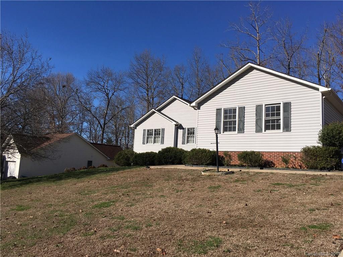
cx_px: 172
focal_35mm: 29
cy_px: 128
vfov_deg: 48.2
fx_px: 287
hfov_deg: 61.7
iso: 25
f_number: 2.2
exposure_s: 1/2959
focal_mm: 4.15
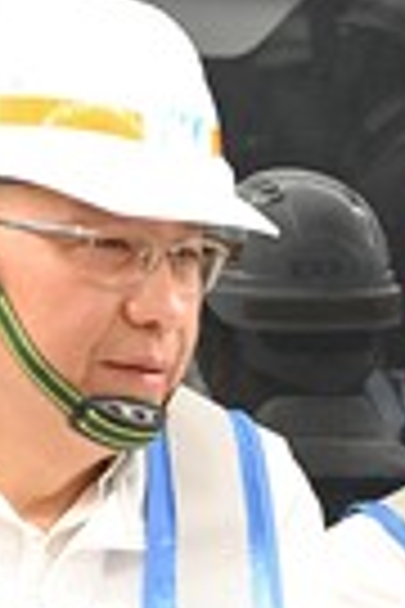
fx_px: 2194
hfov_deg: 10.1
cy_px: 408
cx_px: 652
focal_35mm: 130
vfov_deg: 15.7
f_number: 4
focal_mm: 44
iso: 6400
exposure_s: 1/125
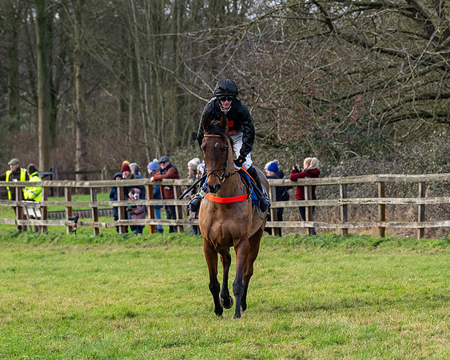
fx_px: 5890
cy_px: 216
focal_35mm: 442
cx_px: 276
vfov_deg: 3.5
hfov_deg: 4.4
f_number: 5
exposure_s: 1/800
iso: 800
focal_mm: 140
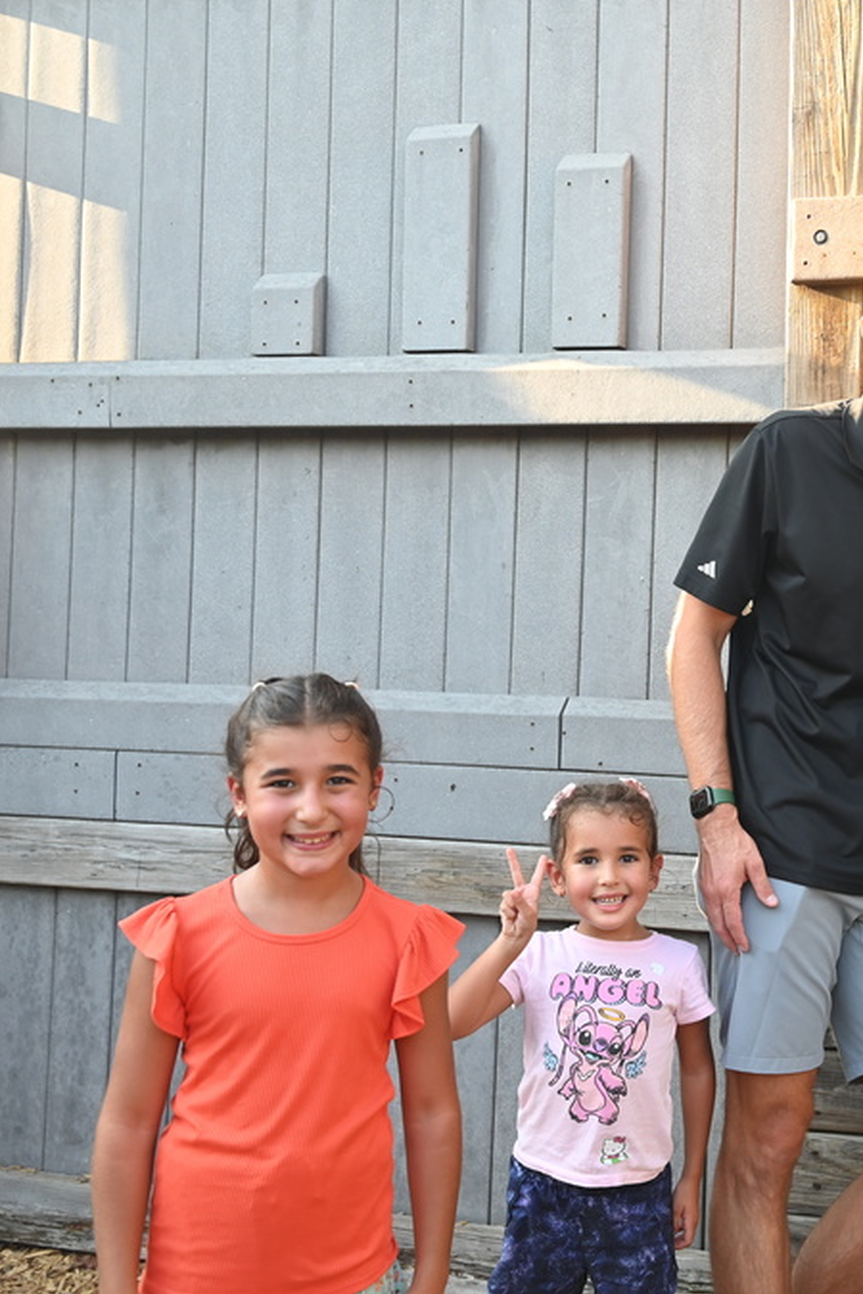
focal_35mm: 47
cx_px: 867
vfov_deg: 41.9
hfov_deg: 27.0
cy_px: 643
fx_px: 1690
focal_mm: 31
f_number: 4
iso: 400
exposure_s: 1/250
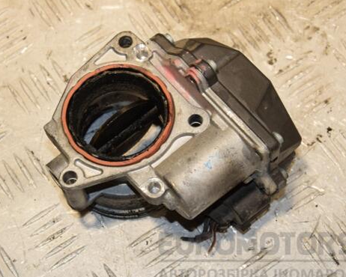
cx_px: 145
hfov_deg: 20.1
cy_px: 144
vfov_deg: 16.2
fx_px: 973
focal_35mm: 95
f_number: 7.1
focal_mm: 52
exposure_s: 1/200
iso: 800
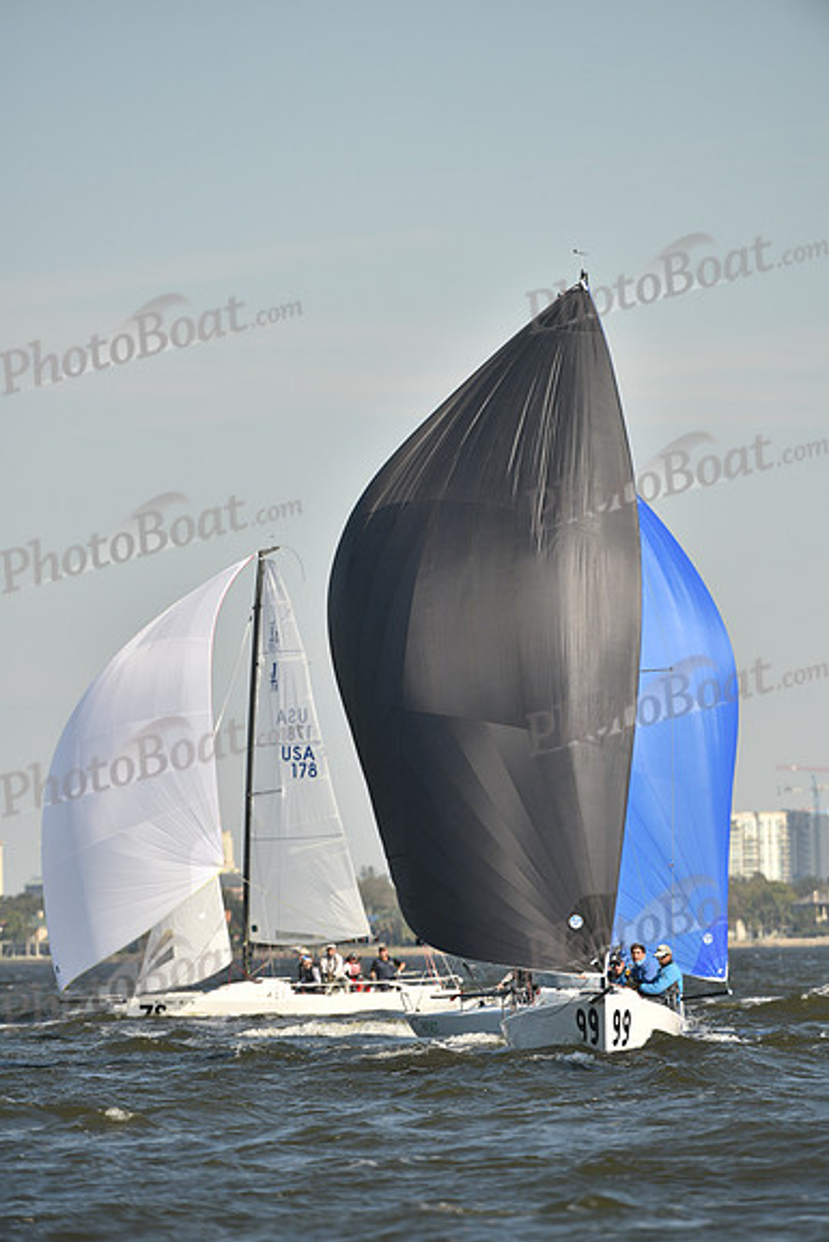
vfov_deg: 6.0
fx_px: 11805
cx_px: 414
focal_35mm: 342
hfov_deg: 4.0
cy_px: 620
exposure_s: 1/1250
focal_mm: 340
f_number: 6.3
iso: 250
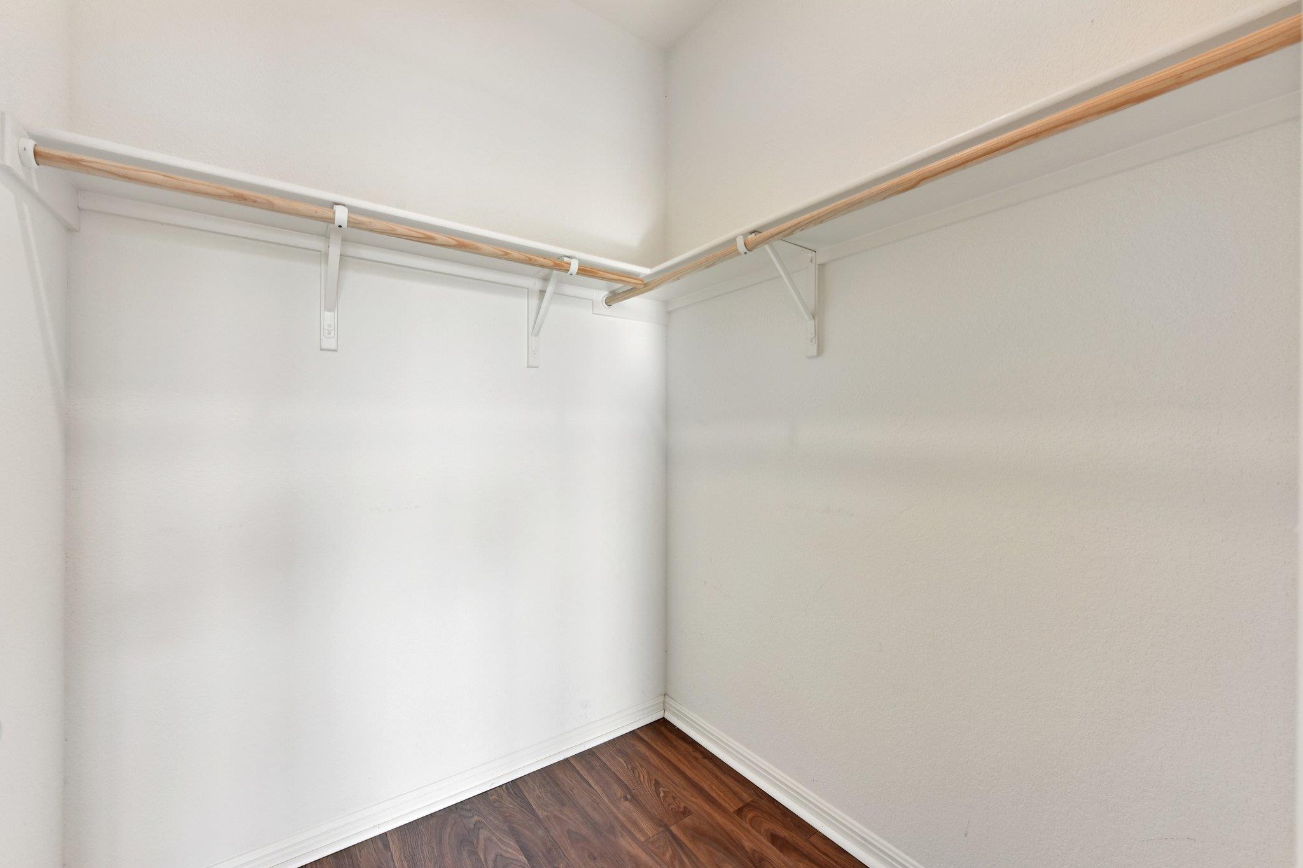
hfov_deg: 104.3
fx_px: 507
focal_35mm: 14
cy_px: 434
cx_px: 652
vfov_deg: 81.2
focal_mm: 14
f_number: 8
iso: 125
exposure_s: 1/15
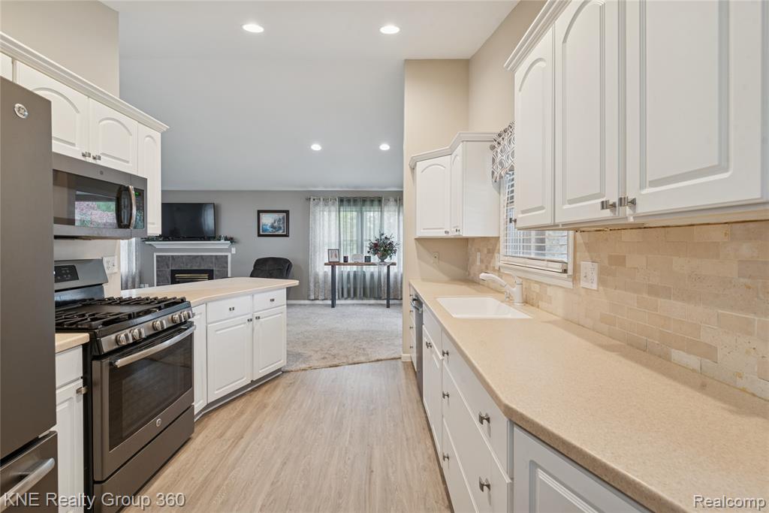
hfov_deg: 100.4
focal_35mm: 15
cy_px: 256
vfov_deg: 77.3
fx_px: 320
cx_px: 384
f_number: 8
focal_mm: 15
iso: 400
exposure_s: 1/4
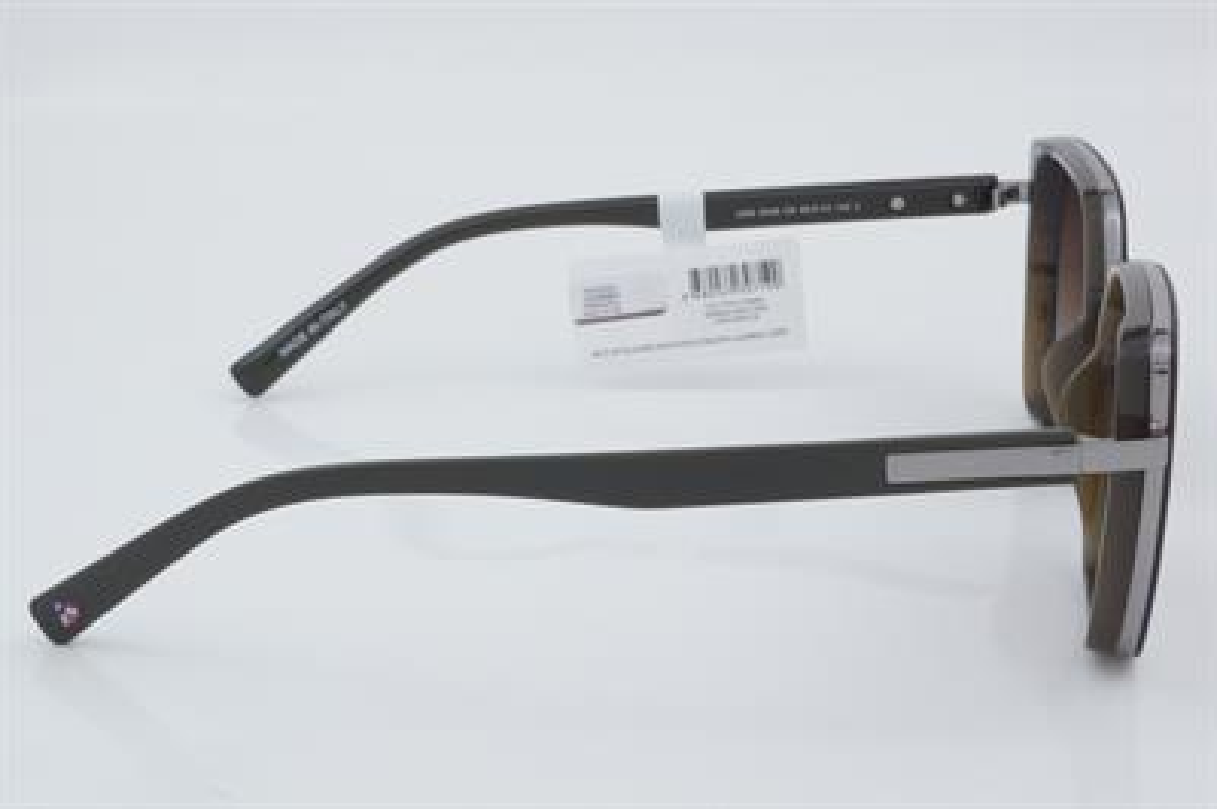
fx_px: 2533
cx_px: 608
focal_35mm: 75
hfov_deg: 27.0
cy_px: 404
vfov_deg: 18.2
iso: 100
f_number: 32
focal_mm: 50
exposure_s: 1/4
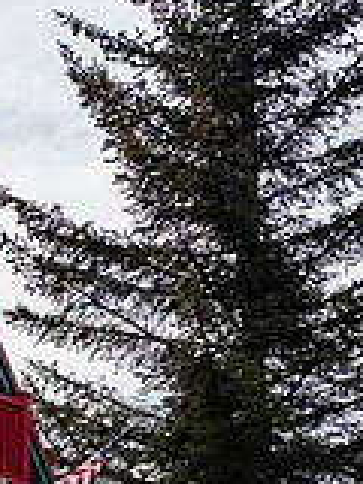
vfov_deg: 16.3
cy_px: 567
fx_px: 1622
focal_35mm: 116
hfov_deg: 11.5
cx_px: -369
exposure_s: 1/2000
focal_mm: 16
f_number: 6.3
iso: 400
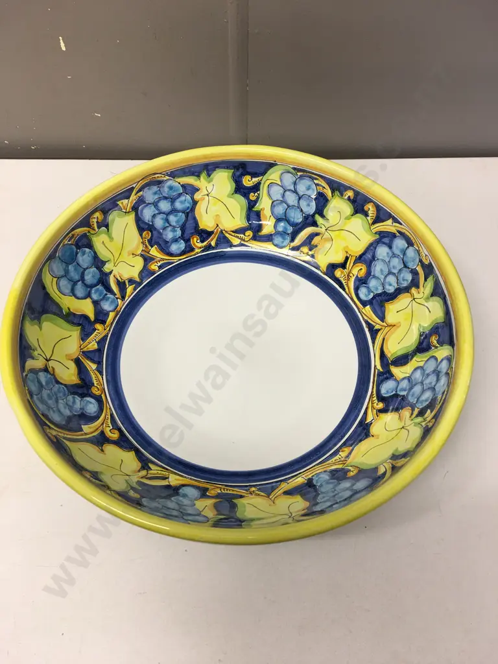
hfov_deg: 48.2
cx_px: 249
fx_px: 556
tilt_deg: -57.1
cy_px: 332
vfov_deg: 61.7
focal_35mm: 29
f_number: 2.2
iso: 40
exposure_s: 1/33
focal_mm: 4.15
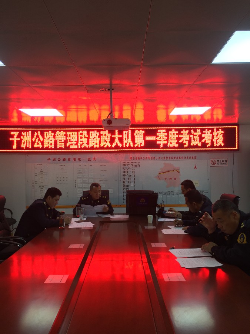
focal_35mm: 29
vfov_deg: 61.7
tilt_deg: +0.4
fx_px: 279
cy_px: 167
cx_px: 125
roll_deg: +0.6
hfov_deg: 48.2
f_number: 2.2
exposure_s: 1/40
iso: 32
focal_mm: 4.15
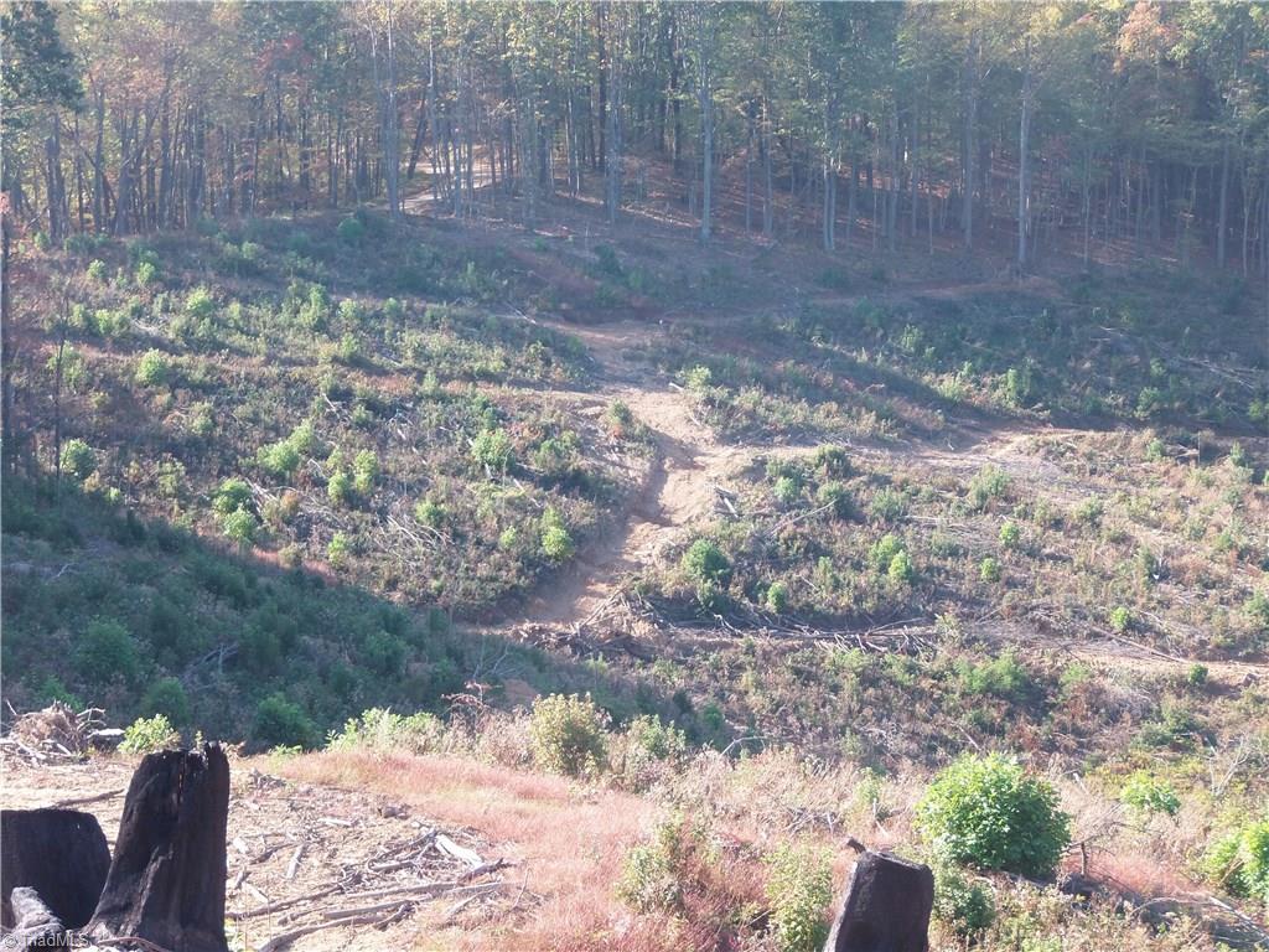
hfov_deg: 17.9
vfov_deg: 13.5
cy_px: 476
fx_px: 4033
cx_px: 634
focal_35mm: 110
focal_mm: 19.4
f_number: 4.5
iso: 100
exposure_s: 1/100
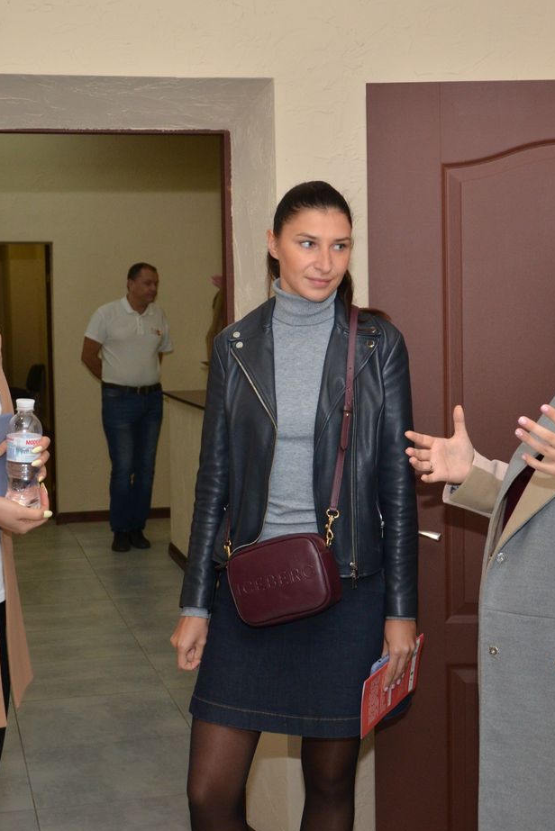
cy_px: 416
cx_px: 325
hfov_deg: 23.0
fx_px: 1363
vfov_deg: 33.9
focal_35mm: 59
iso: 640
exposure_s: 1/250
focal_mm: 26
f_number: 4
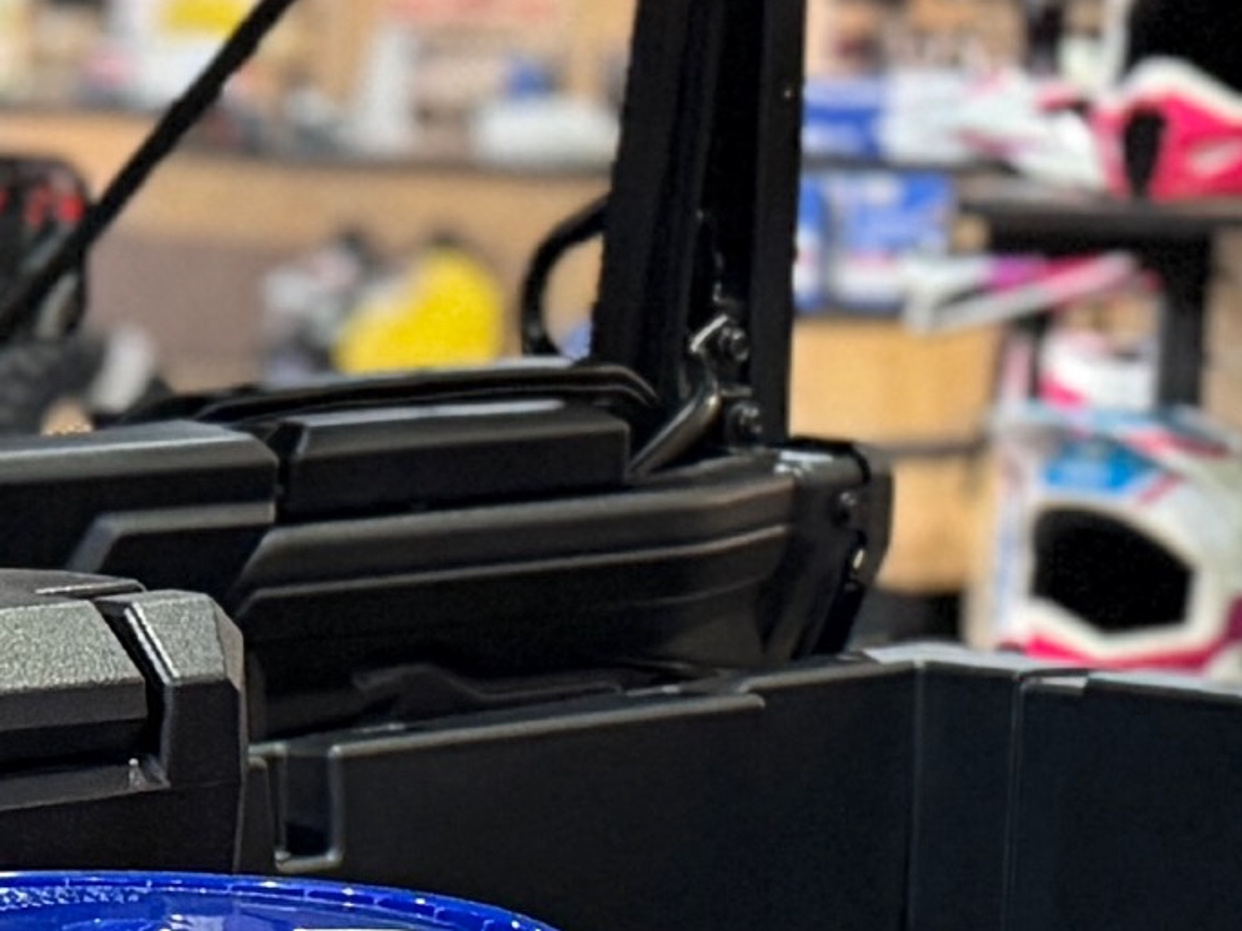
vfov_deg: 8.8
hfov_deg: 11.7
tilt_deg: -13.7
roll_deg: -0.3
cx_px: -152
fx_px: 5956
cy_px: 1348
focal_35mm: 166
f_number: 1.78
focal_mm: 6.76
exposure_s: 1/60
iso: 400
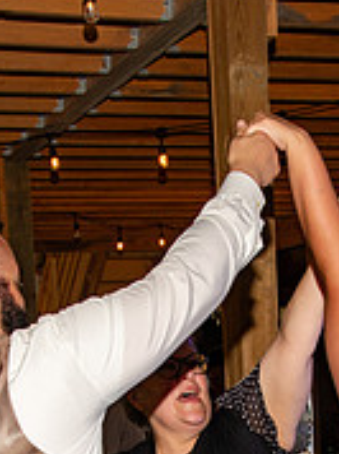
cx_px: 224
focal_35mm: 107
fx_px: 1401
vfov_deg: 17.9
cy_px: 477
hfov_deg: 13.8
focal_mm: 44
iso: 400
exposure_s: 1/125
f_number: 13
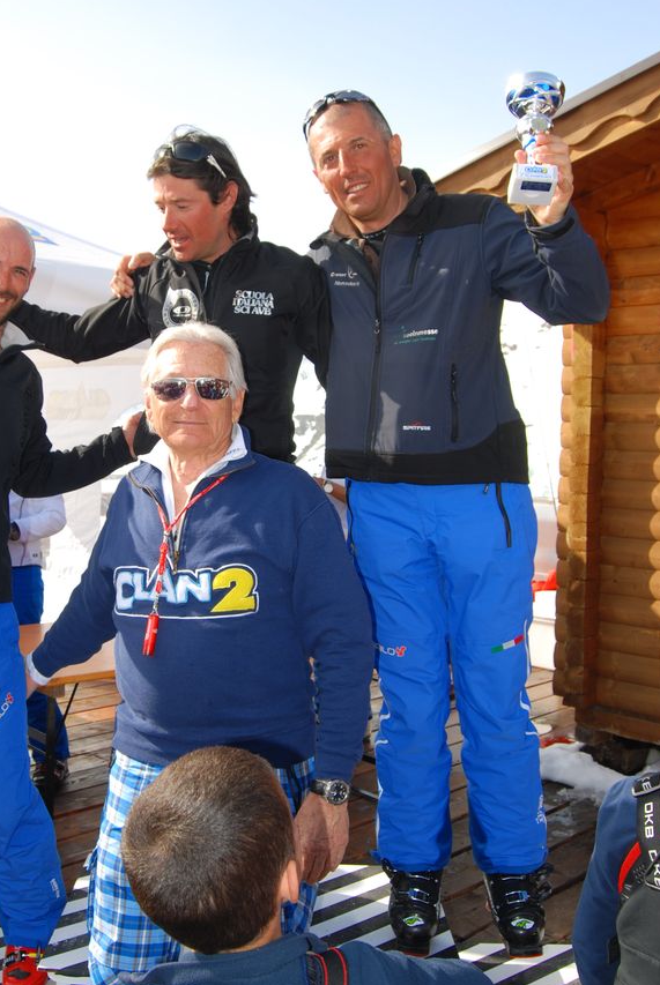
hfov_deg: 34.8
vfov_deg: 50.6
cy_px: 464
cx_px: 216
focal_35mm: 38
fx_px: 1042
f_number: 6.3
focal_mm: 18
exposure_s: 1/200
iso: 100
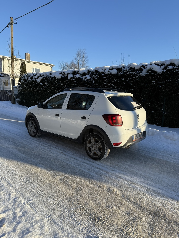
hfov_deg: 56.8
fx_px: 165
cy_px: 119
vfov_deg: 71.6
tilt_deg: -7.8
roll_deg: -1.8
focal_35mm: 24
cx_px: 90
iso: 80
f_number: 1.78
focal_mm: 6.76
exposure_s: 1/2000
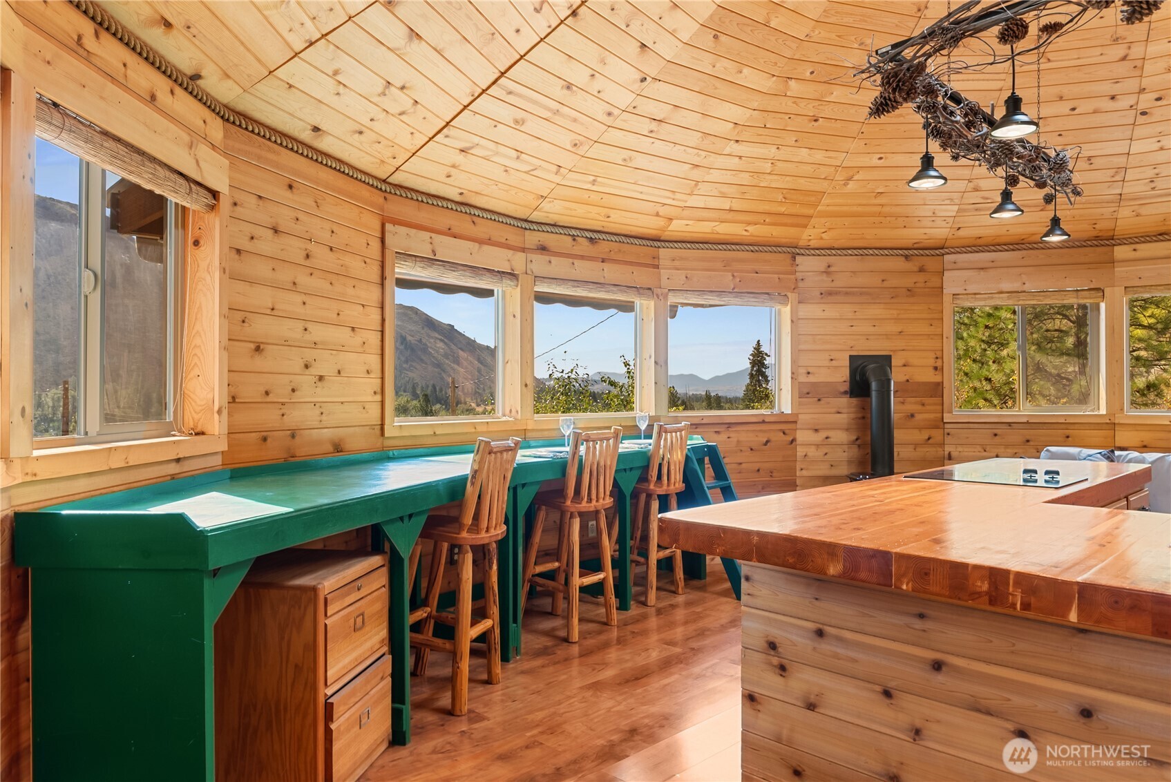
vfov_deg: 53.2
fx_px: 781
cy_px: 391
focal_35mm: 24
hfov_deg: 73.7
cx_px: 586
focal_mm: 24
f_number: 6.3
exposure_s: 1/5
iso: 400
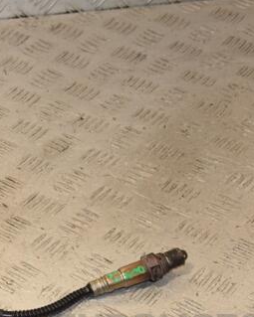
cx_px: 37
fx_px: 997
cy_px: 197
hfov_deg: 14.4
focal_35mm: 106
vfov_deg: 18.1
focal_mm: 40
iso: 800
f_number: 8
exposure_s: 1/200
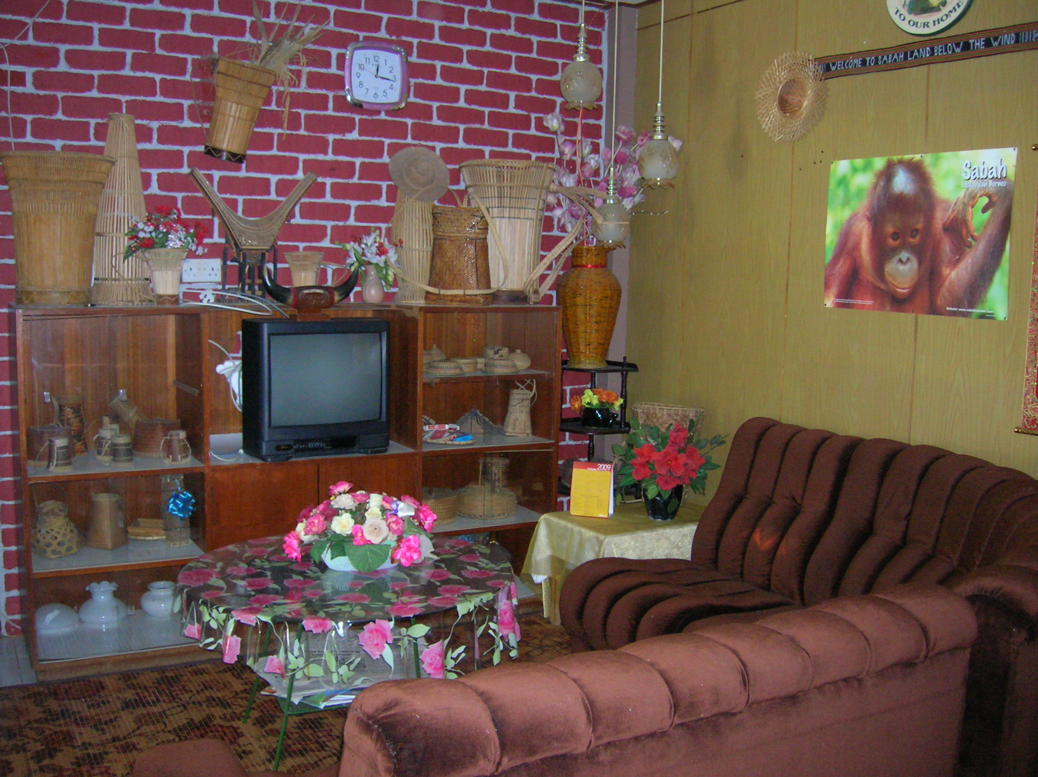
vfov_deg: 41.7
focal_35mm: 34
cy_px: 388
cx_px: 519
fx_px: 1019
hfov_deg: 54.0
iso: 200
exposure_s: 1/60.1
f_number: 2.9
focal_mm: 5.7
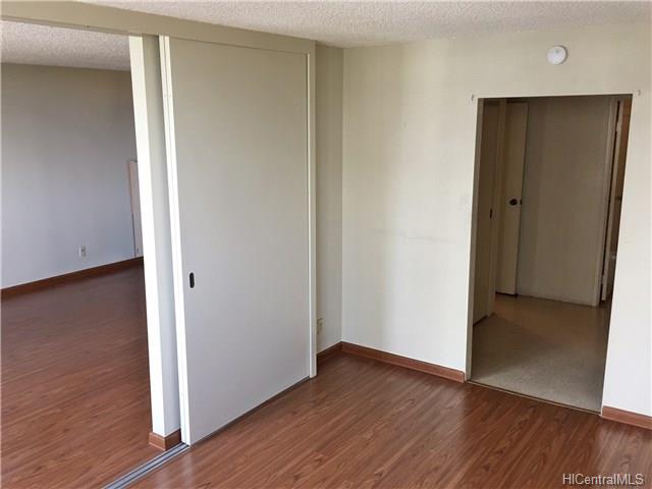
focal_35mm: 29
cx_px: 326
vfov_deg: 48.2
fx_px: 546
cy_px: 244
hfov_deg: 61.7
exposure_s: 1/30
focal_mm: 4.15
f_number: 2.2
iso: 32
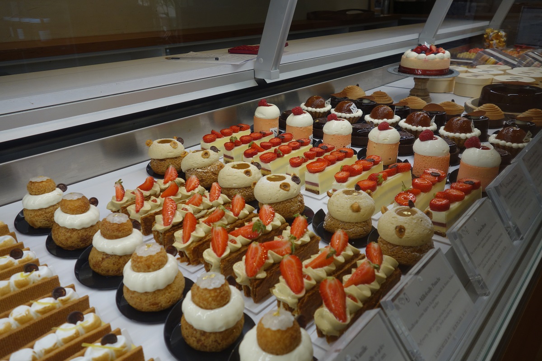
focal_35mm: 28
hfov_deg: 65.5
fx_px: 422
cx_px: 271
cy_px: 180
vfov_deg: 46.4
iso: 200
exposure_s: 1/160
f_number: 3.5
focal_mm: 10.4
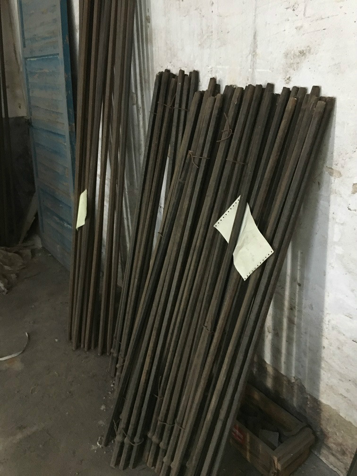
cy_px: 238
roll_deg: +1.6
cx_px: 178
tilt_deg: -23.5
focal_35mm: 29
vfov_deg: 61.7
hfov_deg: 48.2
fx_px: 399
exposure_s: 1/17
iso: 400
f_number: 2.2
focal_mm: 4.15
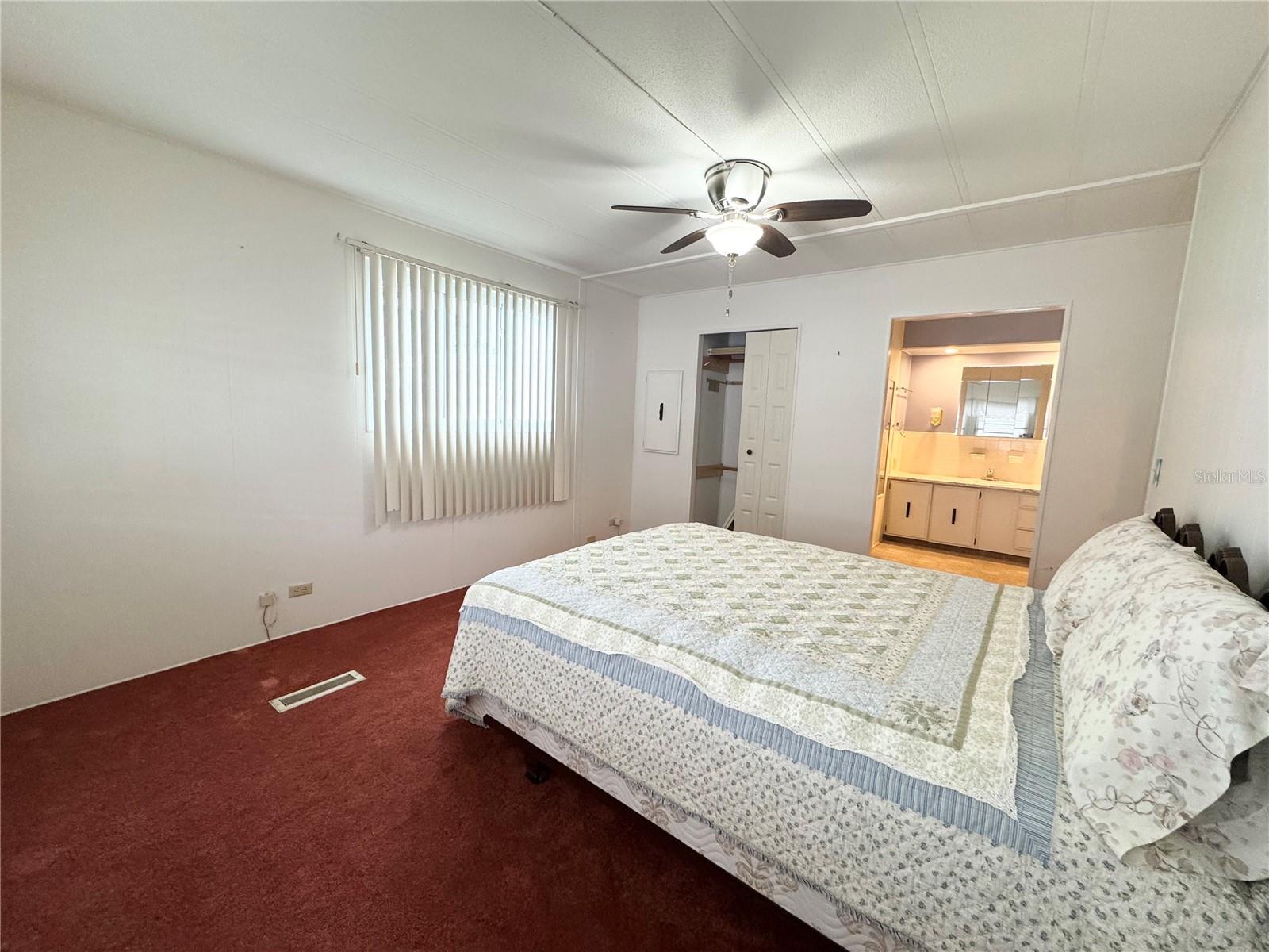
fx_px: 513
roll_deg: -2.6
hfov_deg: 102.1
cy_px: 476
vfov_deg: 85.7
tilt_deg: -7.4
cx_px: 634
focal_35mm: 14
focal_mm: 2.22
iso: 200
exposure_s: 1/120
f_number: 2.2
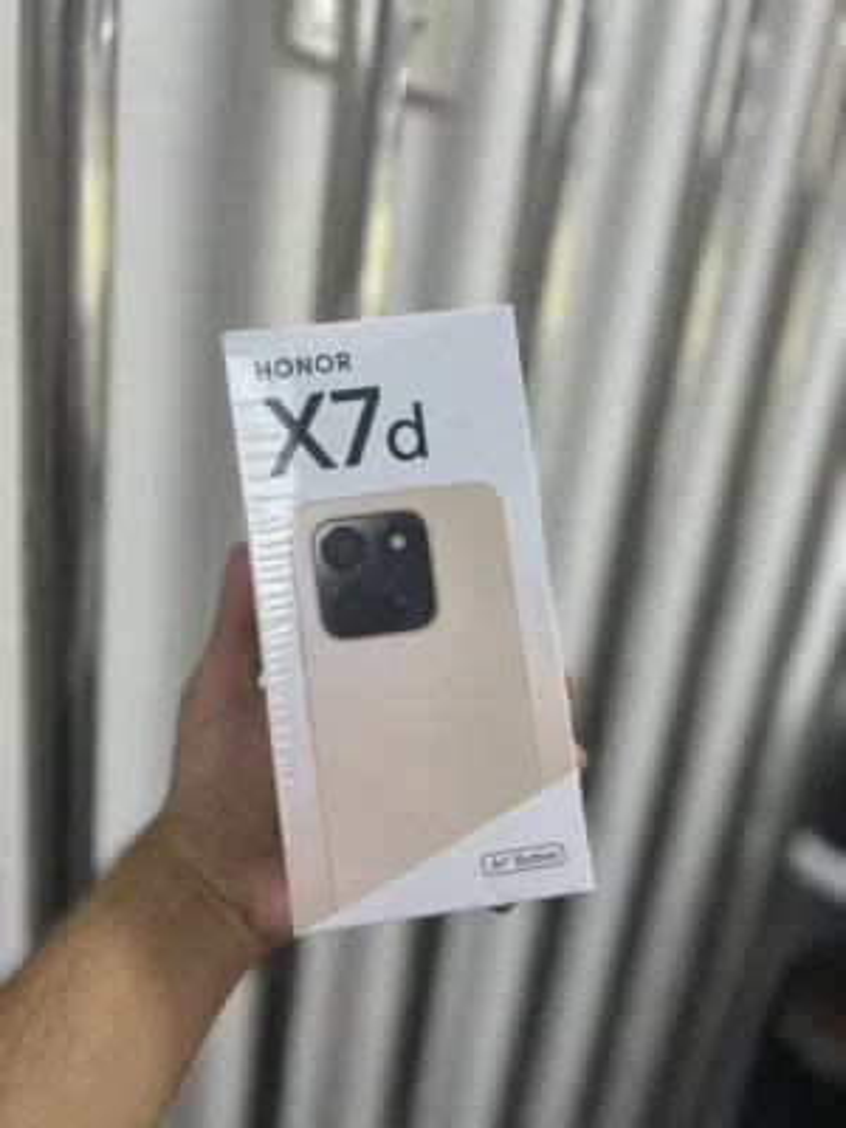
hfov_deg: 53.1
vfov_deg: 67.3
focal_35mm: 26
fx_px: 847
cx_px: 423
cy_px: 564
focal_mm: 5.7
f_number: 1.5
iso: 40
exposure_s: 1/100
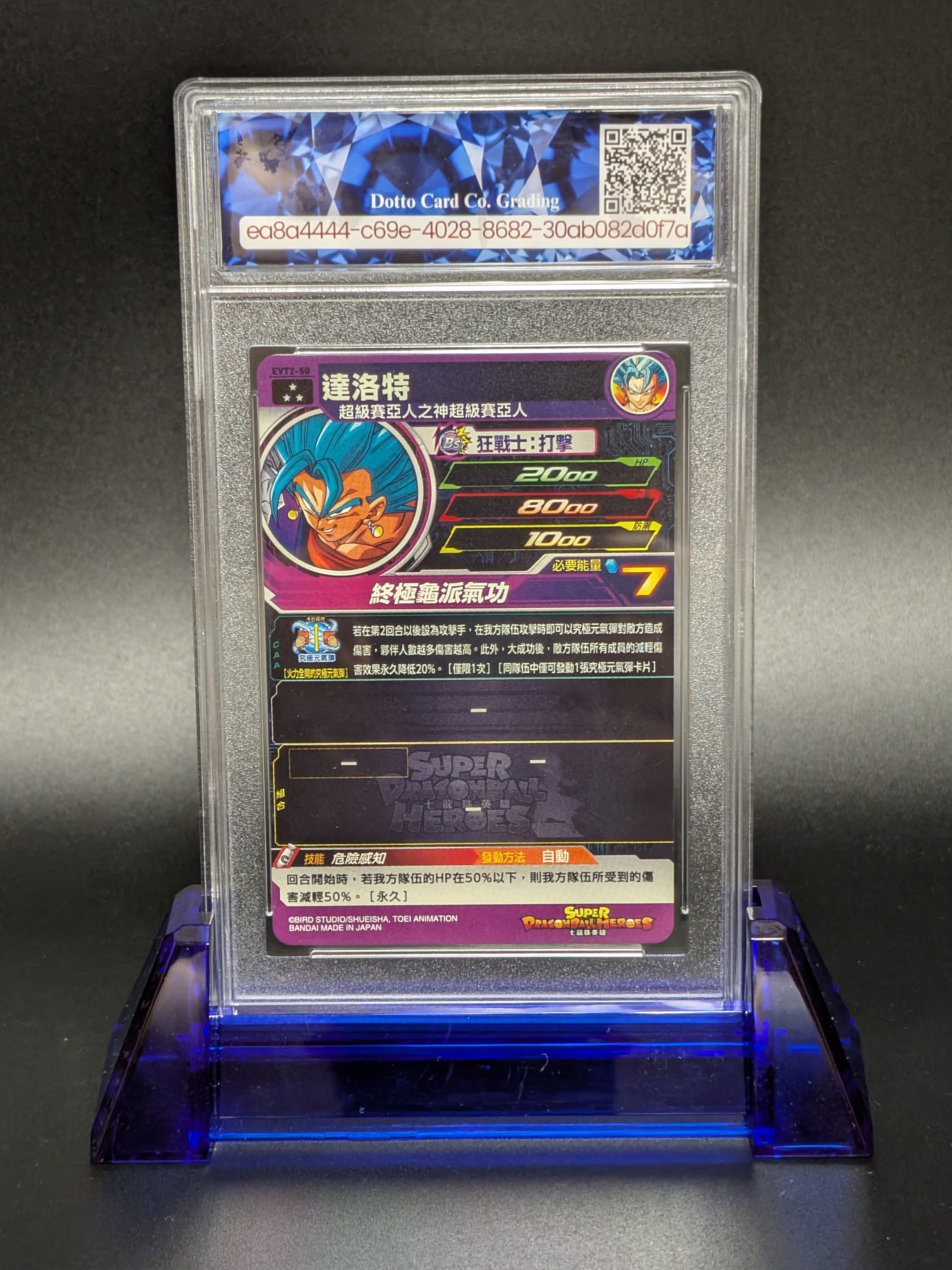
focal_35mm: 49
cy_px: 635
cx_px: 476
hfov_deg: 29.7
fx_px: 1797
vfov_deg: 38.9
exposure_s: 1/60
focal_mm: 4.53
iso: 240
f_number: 1.7
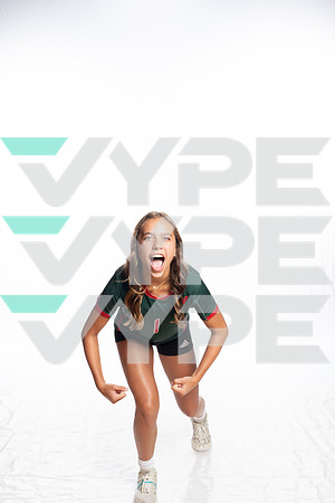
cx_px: 168
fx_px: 698
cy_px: 252
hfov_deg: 27.0
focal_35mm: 50
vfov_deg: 39.6
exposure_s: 1/250
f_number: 8
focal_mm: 50
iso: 400
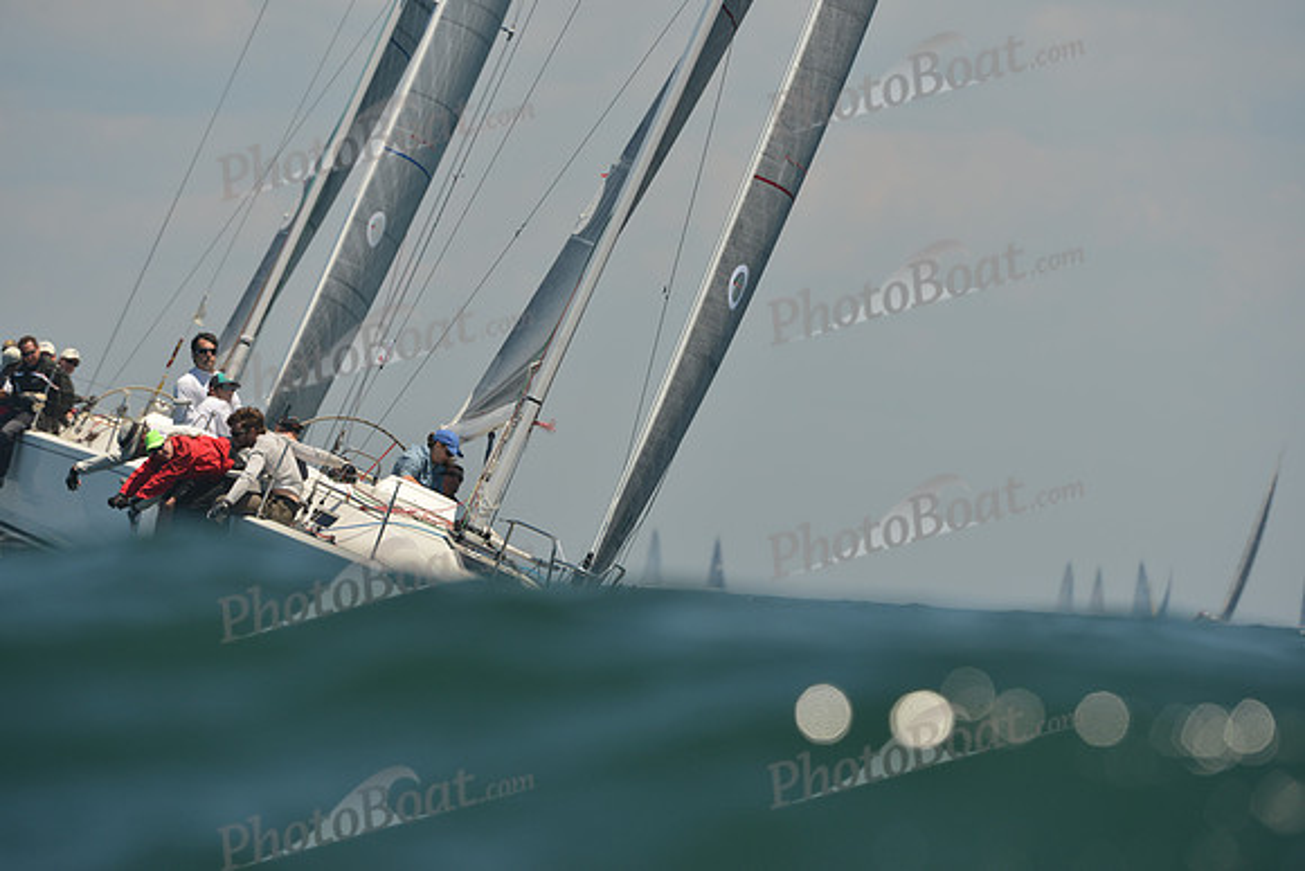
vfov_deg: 3.4
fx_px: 14503
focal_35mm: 400
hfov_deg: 5.2
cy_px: 436
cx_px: 652
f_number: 7.1
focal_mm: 400
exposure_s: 1/1000
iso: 250
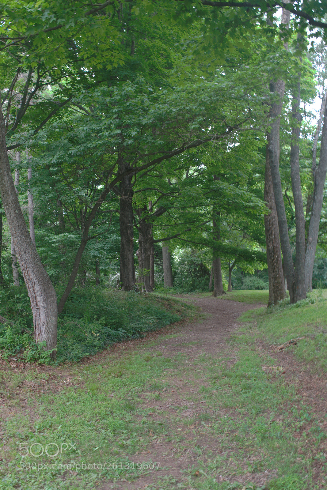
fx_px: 511
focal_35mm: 38
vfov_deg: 51.3
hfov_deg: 35.5
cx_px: 164
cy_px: 245
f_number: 7.1
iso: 200
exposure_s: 1/10
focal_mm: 25
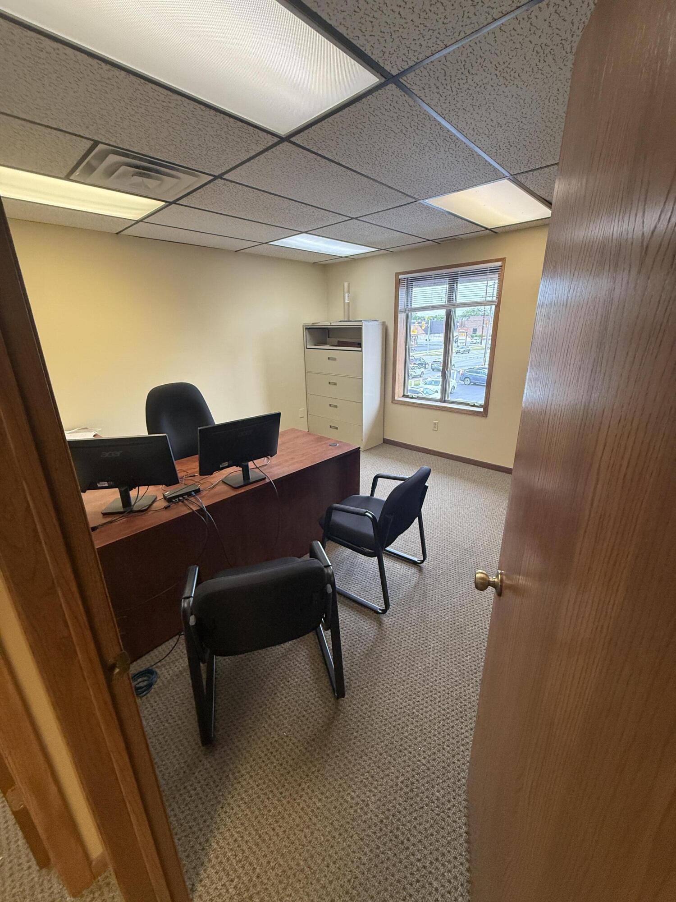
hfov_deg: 85.7
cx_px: 338
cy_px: 451
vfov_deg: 102.1
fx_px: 365
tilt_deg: -17.7
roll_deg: +2.0
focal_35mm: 14
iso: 250
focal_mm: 2.22
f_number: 2.2
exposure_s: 1/120
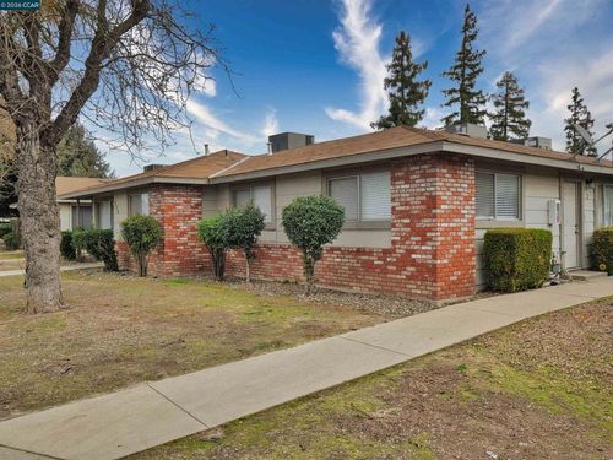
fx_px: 496
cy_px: 230
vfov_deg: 49.7
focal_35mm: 28
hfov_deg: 63.4
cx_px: 306
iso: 125
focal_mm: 14
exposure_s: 1/125
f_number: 8
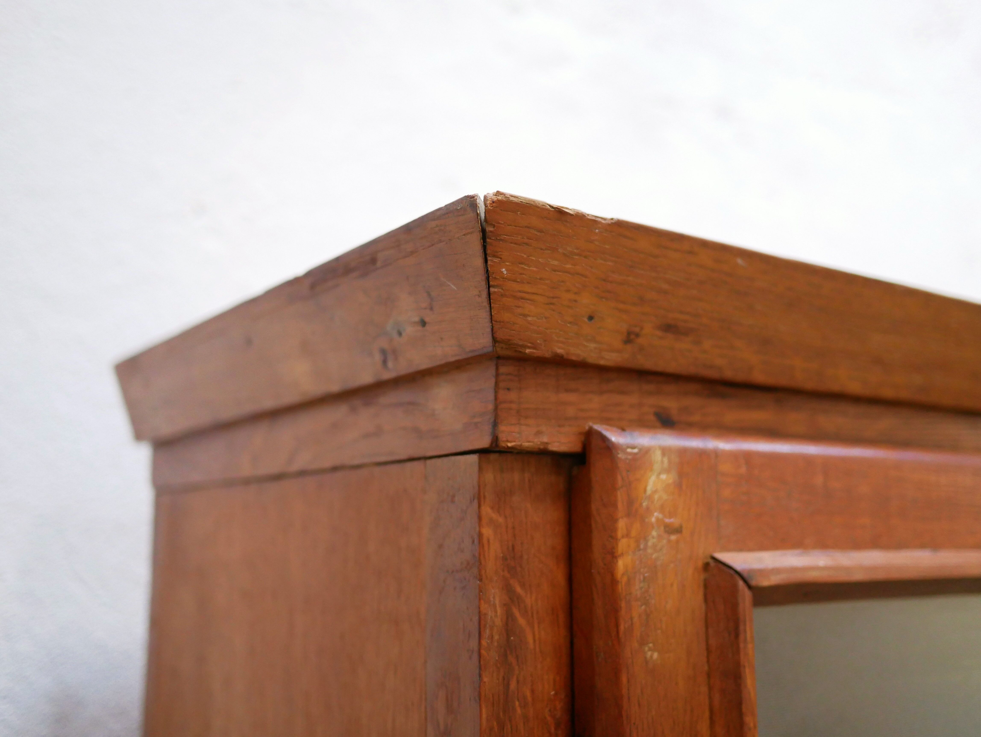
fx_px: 1134
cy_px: 368
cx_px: 490
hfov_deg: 46.8
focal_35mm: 40
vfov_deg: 36.0
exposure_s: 1/60
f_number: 1.7
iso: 2000
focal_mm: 20
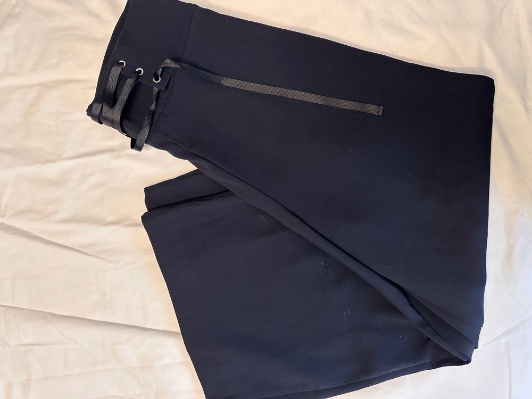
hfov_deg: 71.6
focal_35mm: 24
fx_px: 369
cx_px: 266
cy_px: 200
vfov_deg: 56.8
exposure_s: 1/85
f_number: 1.78
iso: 250
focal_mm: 6.86
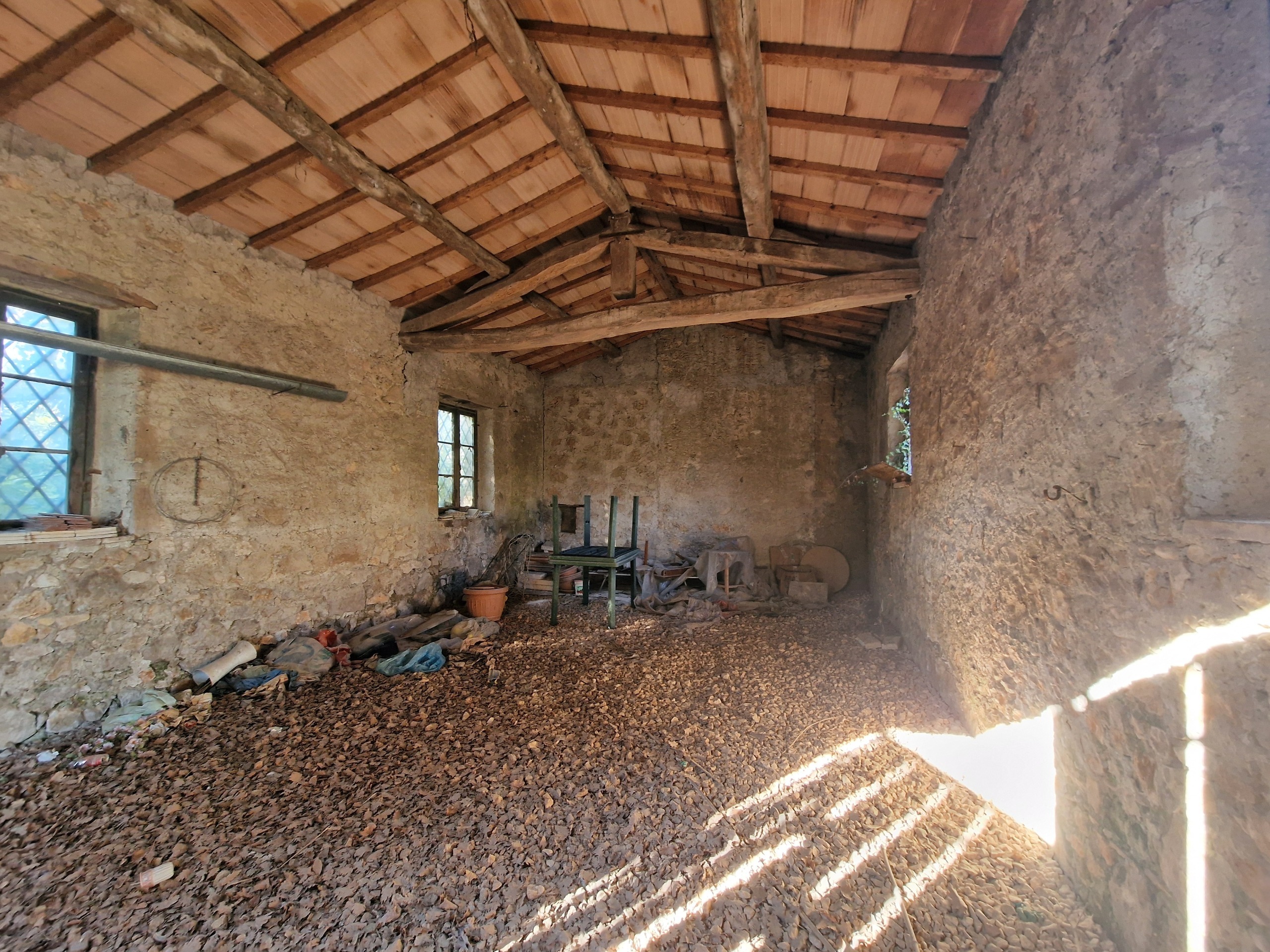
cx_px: 635
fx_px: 477
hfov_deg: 106.2
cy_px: 476
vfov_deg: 89.9
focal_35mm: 13
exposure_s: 1/50
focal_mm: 2.2
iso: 320
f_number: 2.2
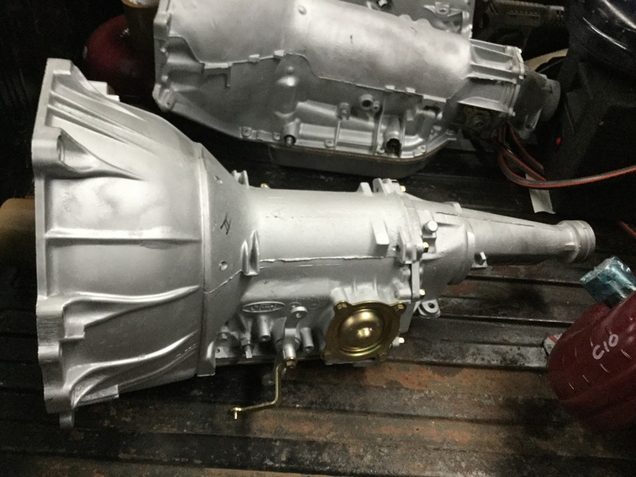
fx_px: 570
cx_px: 318
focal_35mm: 31
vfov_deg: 45.4
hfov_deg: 58.4
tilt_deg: -49.4
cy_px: 238
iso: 250
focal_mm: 3.3
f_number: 2.4
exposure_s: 1/33
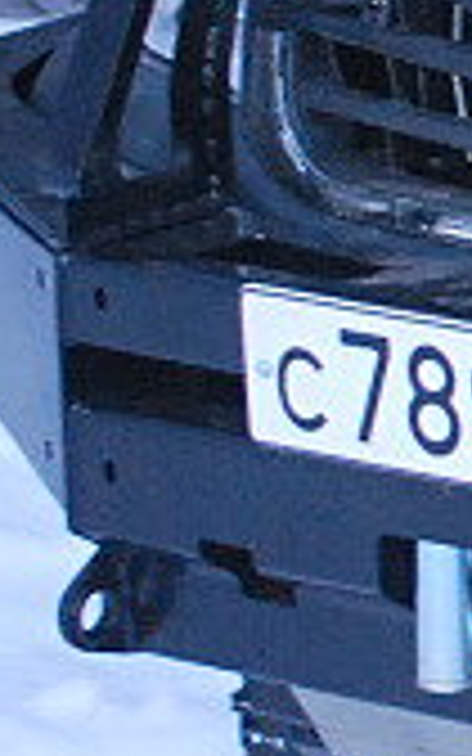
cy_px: 52
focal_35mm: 265
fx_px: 5454
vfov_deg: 7.9
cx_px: 1771
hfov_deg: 4.6
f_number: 4.8
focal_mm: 30
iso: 1400
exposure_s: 1/30
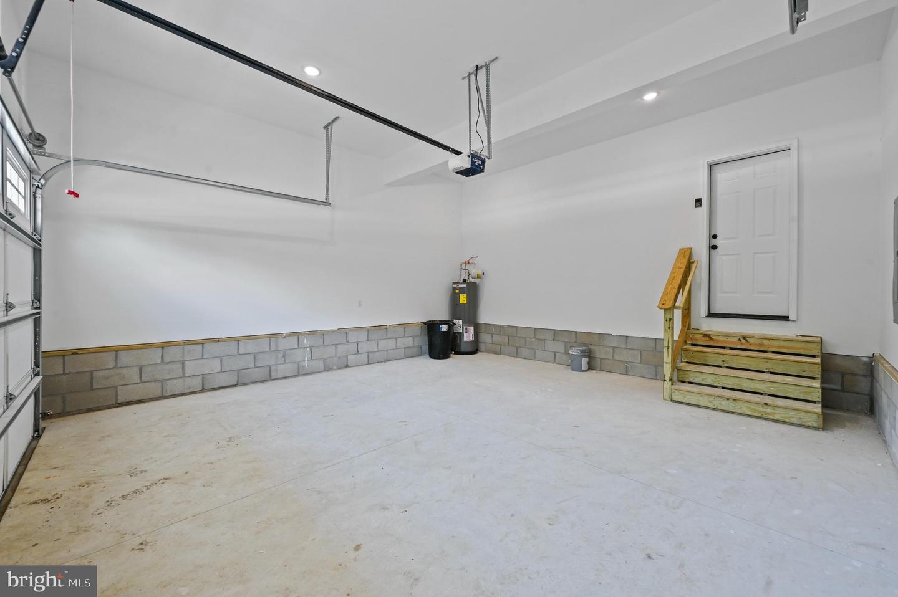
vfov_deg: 81.1
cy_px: 298
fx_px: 349
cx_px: 449
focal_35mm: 14
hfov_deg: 104.3
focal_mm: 14
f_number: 9
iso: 250
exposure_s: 1/13
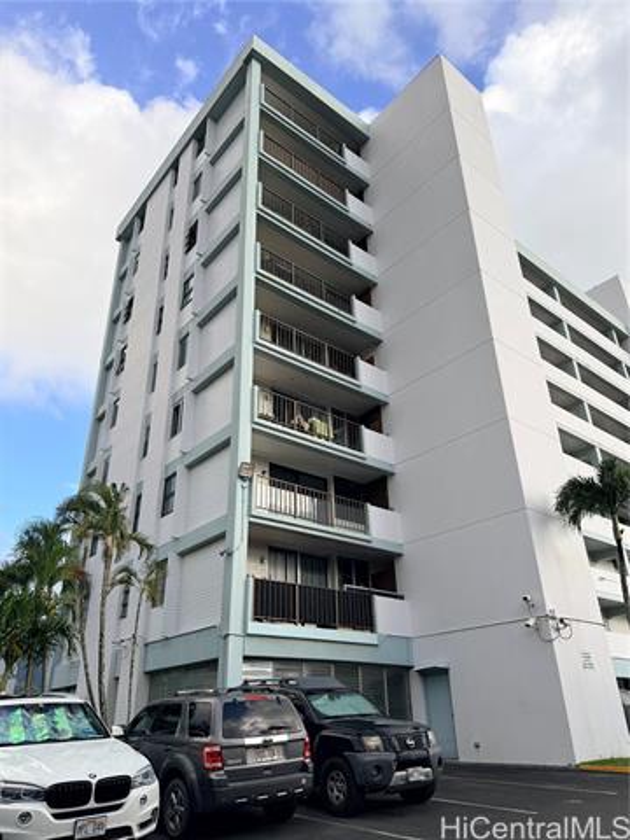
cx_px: 315
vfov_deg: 71.6
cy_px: 420
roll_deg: +1.9
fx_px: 582
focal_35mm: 24
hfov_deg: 56.8
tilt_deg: +27.2
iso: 80
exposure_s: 1/2299
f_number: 1.78
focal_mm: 6.76
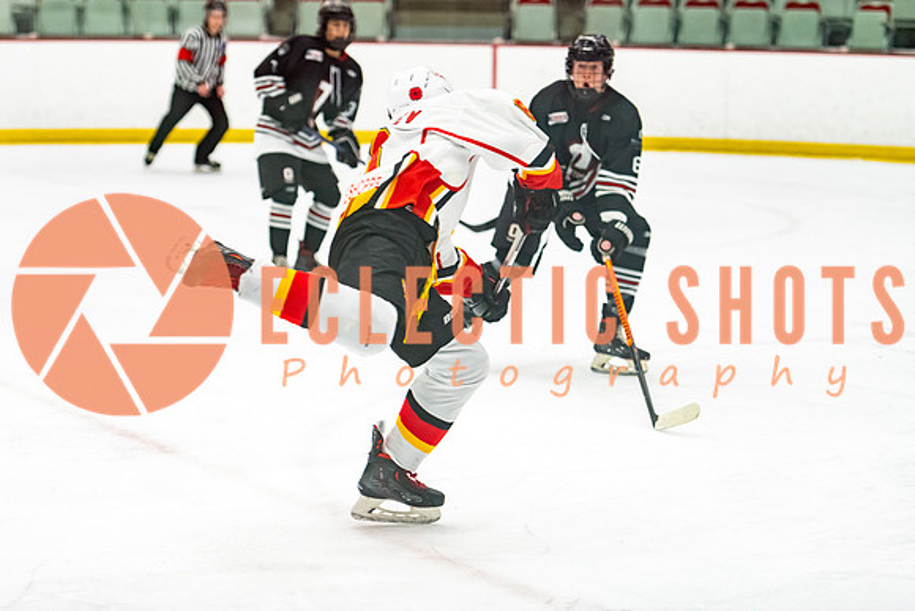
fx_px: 3130
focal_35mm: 123
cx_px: 371
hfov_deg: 16.6
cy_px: 248
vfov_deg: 11.1
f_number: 2.8
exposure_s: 1/640
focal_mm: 102
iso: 3200
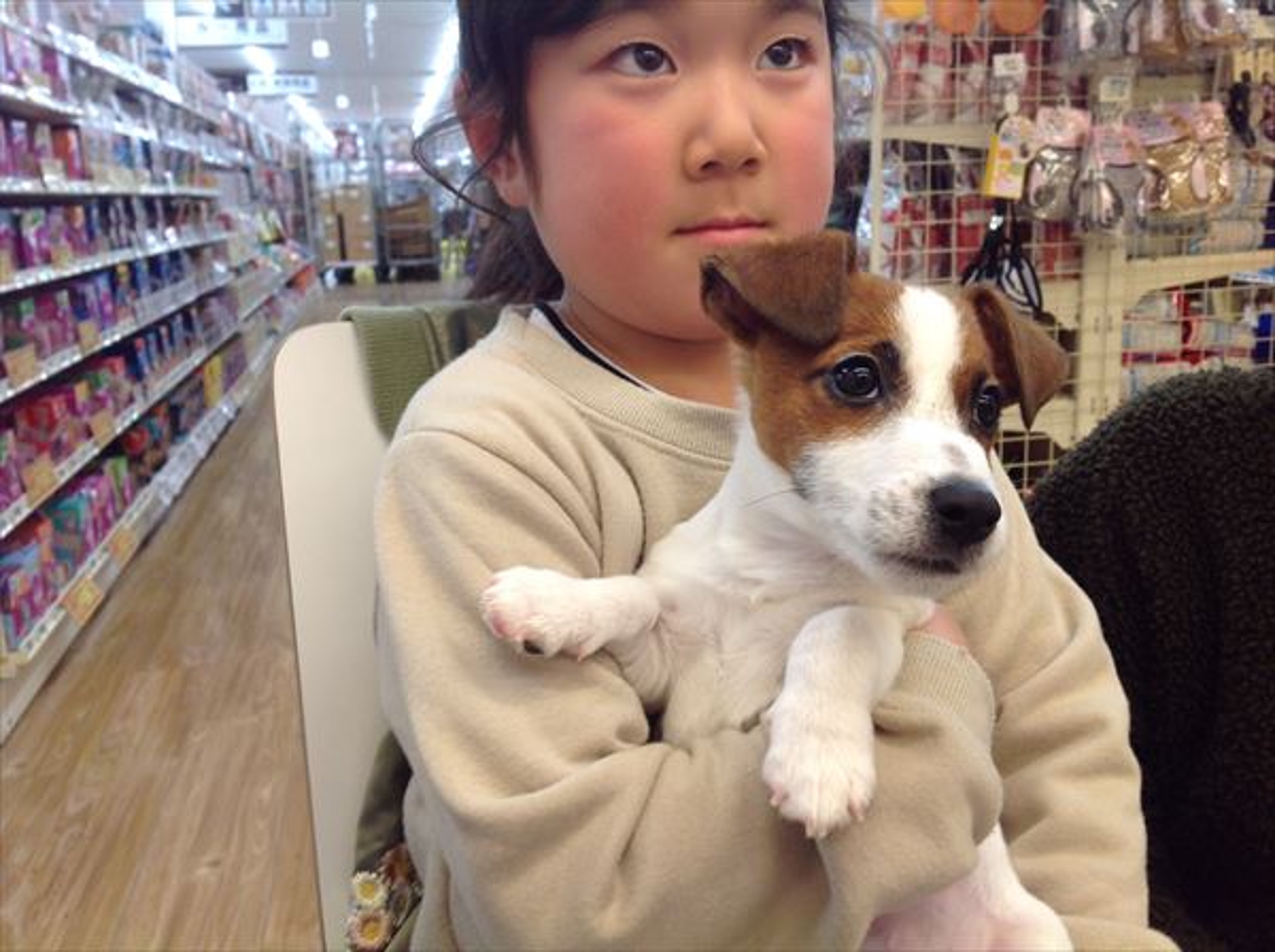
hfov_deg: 52.7
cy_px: 476
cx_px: 638
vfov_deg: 40.6
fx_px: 1287
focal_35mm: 35
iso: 64
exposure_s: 1/40
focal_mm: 4.28
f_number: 2.4
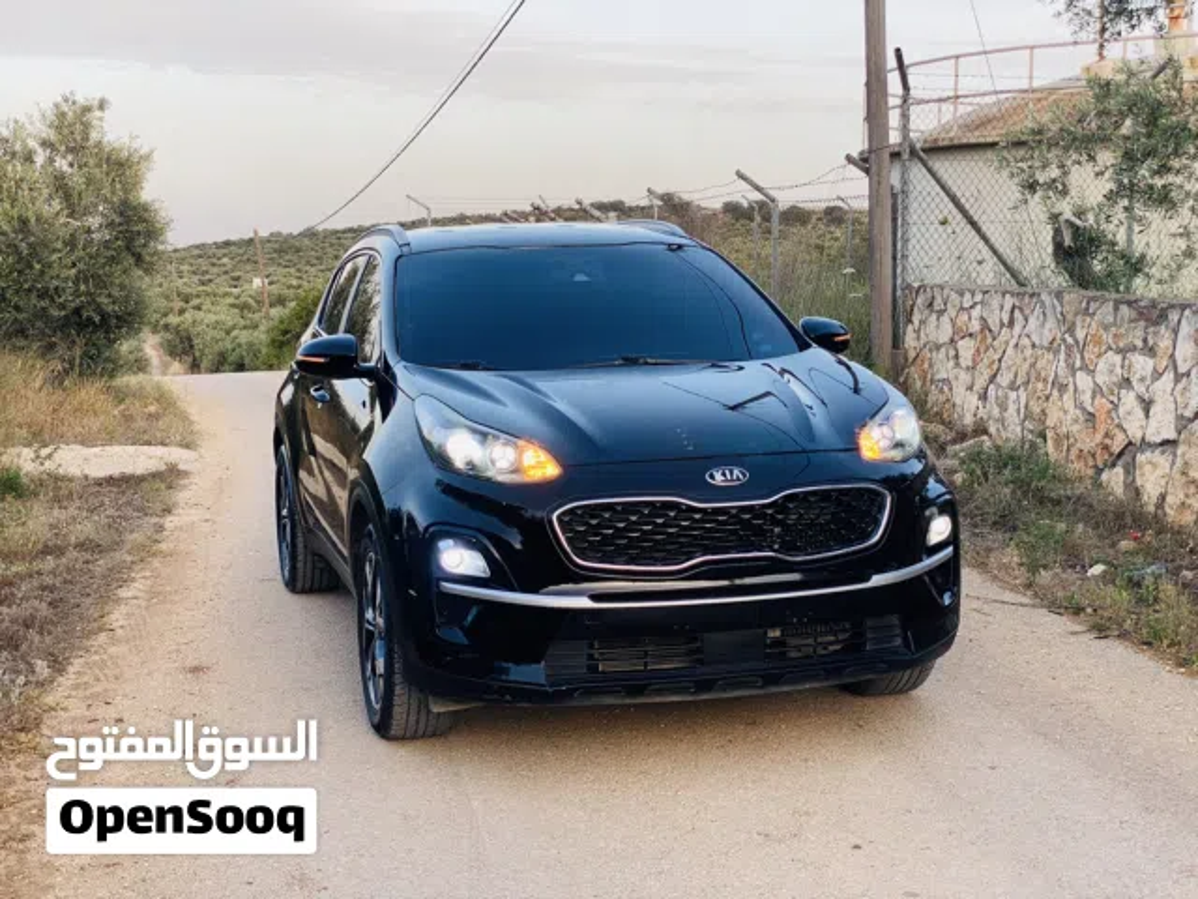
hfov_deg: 36.8
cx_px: 599
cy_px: 450
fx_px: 1800
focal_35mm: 52
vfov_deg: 28.0
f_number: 2
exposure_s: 1/311
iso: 32
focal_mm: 6
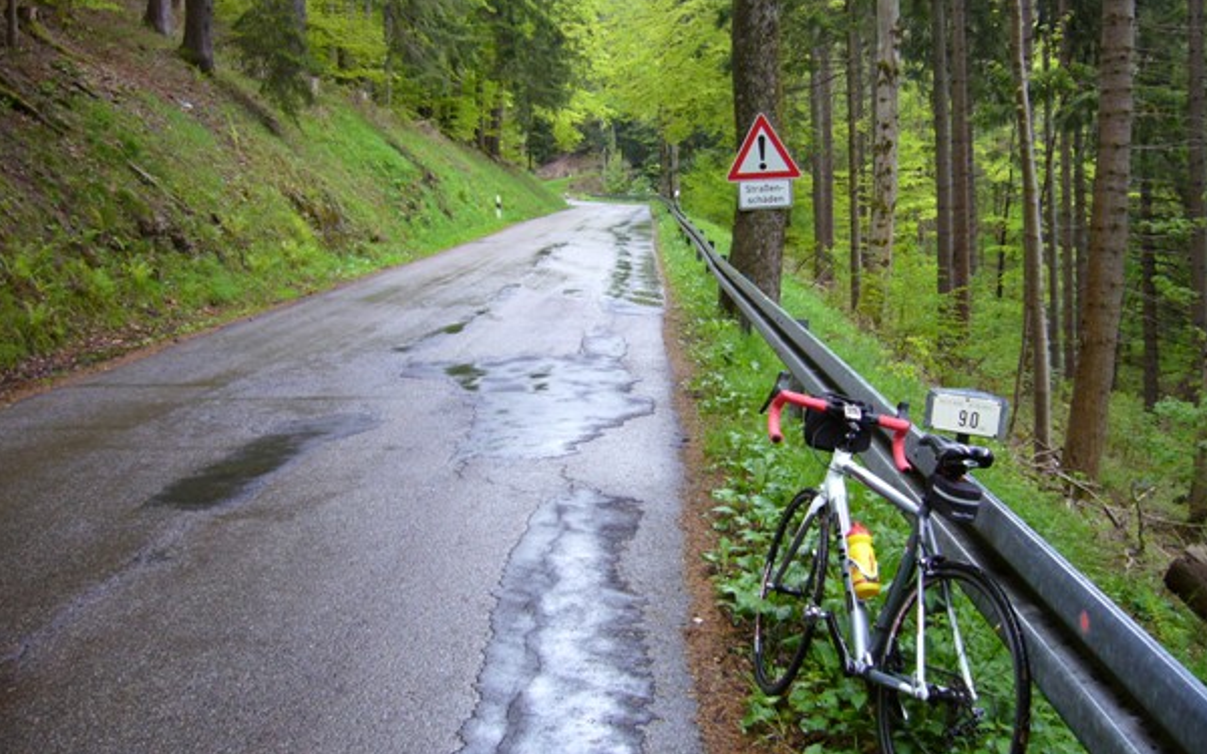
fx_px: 1250
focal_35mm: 38
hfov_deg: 51.5
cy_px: 319
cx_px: 606
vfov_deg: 33.5
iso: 100
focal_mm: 5.8
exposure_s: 1/80
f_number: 2.8
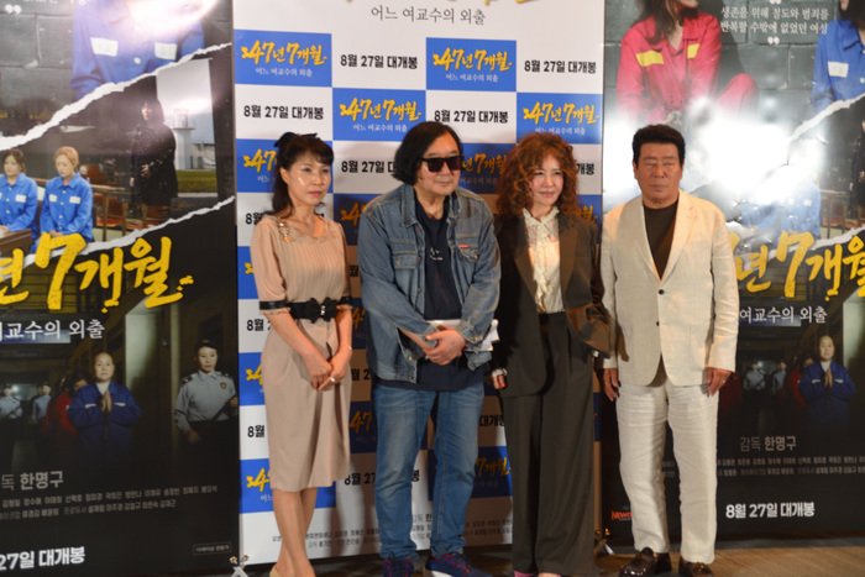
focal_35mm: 60
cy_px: 288
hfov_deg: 33.4
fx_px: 1442
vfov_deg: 22.6
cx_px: 432
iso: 400
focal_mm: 60
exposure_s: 1/5
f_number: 4.8
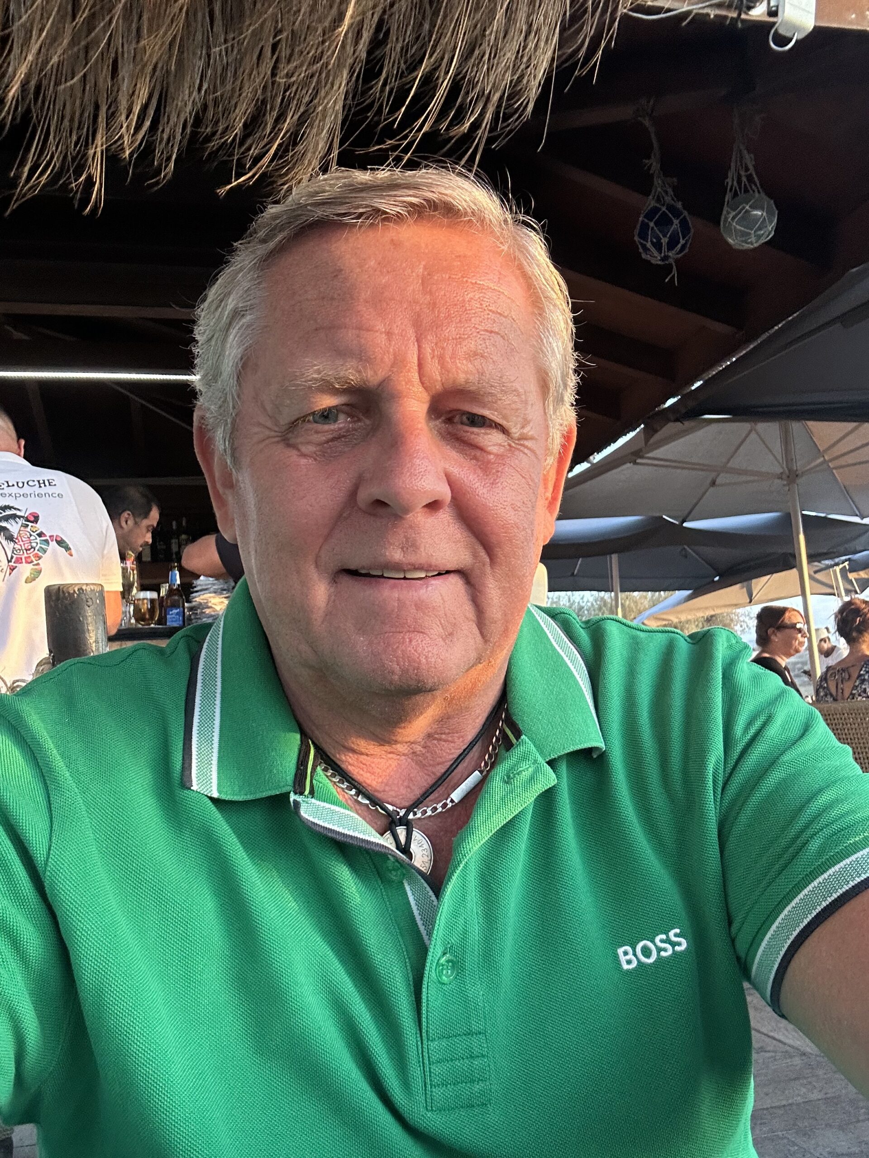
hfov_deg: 46.8
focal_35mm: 30
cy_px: 579
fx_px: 1004
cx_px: 434
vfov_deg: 60.0
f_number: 1.9
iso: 80
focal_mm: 2.69
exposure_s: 1/90
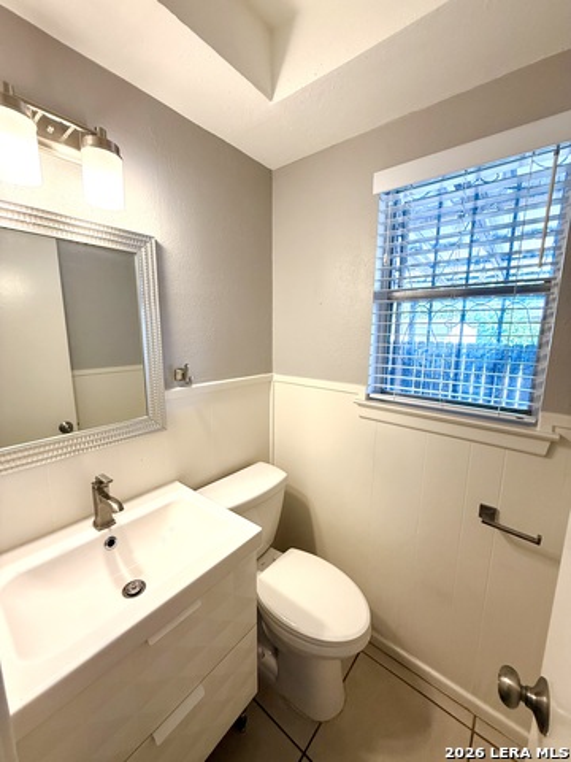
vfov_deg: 102.1
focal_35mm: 14
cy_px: 381
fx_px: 308
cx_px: 286
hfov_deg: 85.7
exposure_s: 1/120
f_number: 2.2
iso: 200
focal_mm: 2.22
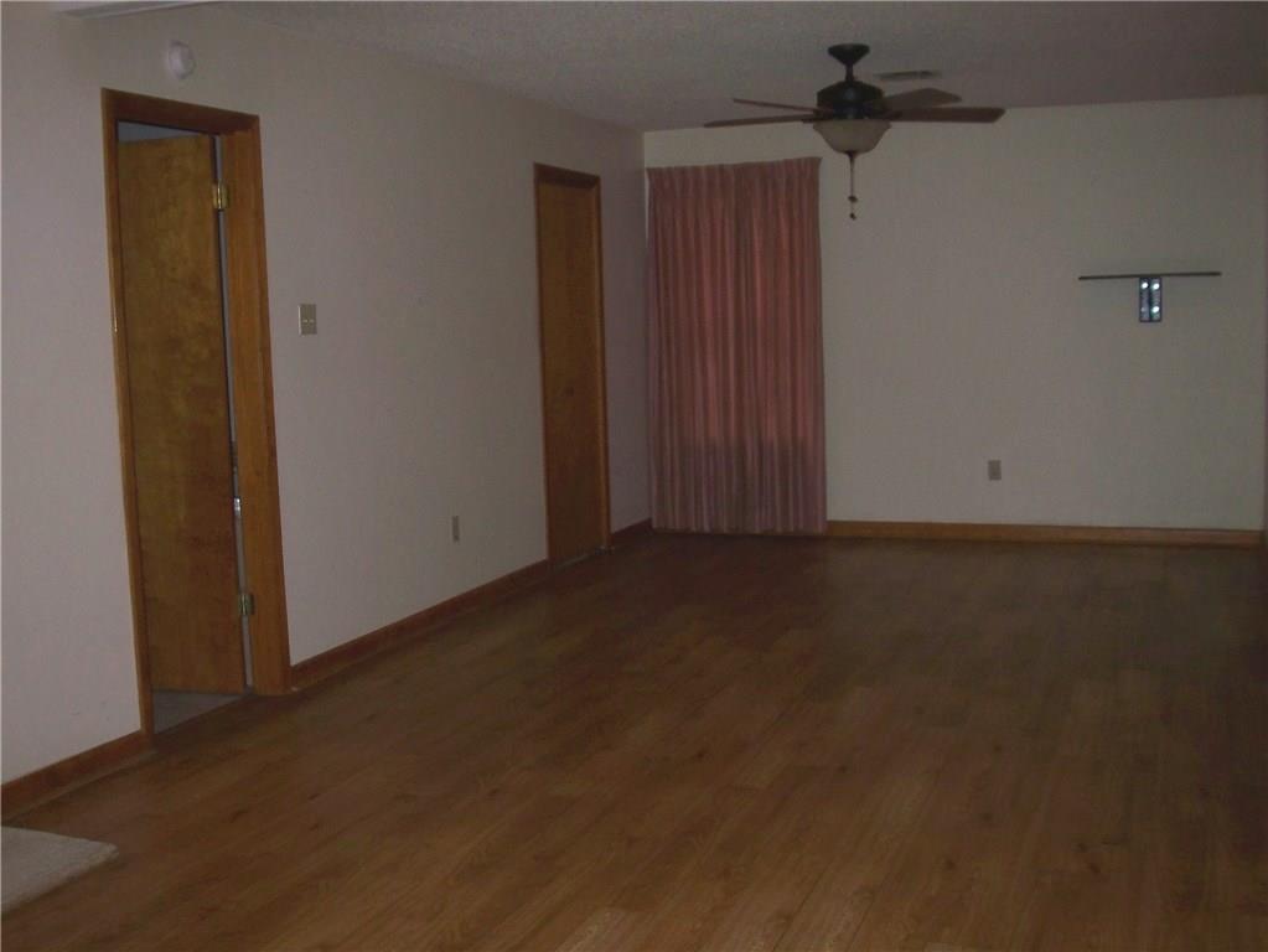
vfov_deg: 37.7
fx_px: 1392
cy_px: 476
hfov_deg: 49.0
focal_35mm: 38
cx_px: 634
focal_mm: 6.3
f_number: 3.9
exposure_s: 1/60
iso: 200
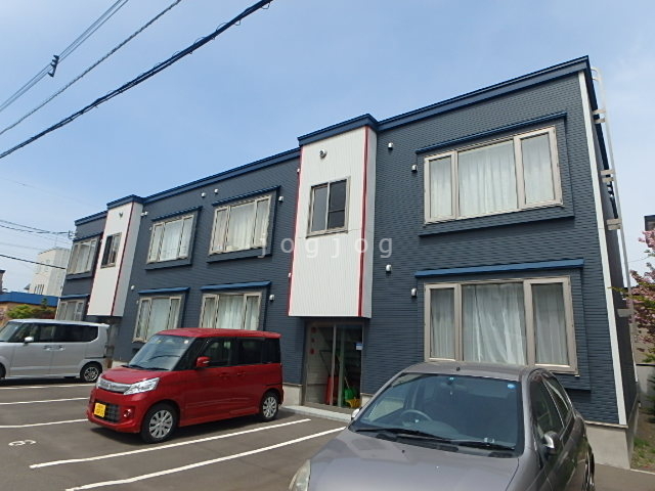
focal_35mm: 21
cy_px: 246
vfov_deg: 63.4
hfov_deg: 79.0
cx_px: 328
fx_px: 397
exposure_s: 1/640
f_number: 6
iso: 125
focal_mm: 3.7
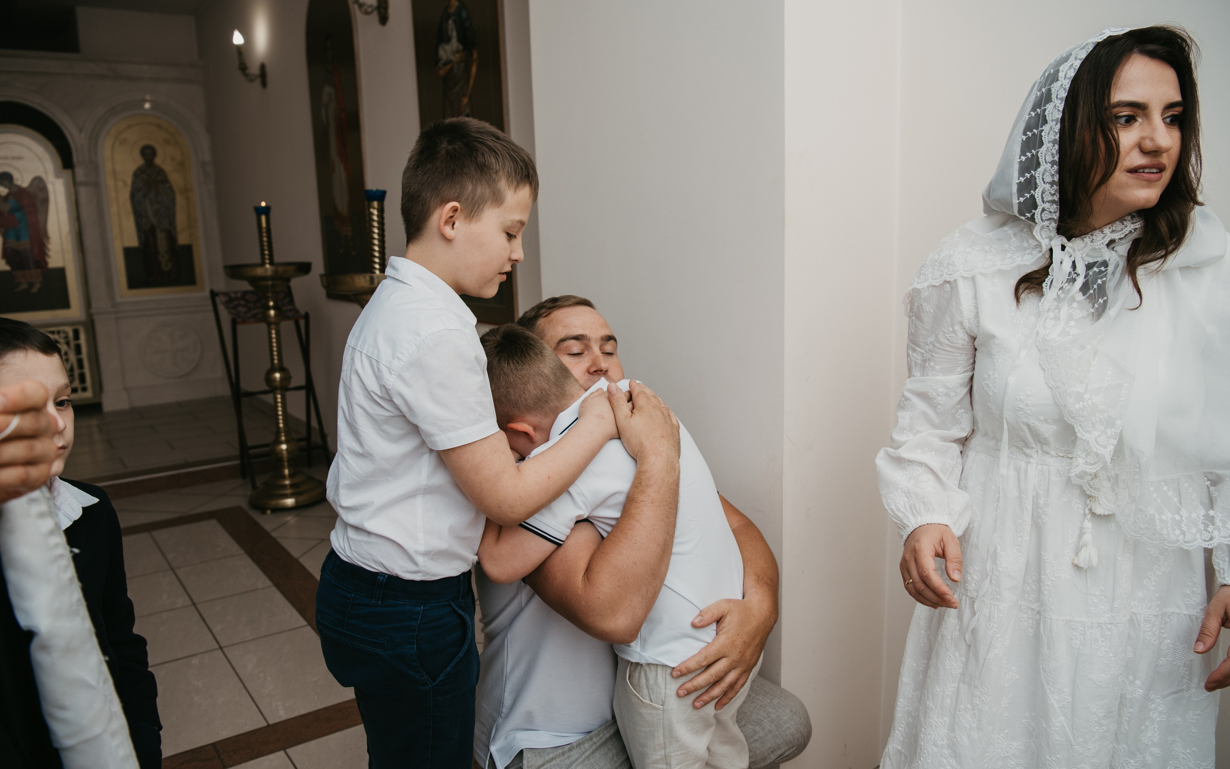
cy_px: 407
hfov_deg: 66.5
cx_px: 617
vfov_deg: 44.5
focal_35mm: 28
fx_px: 939
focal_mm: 27
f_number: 4
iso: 125
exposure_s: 1/160
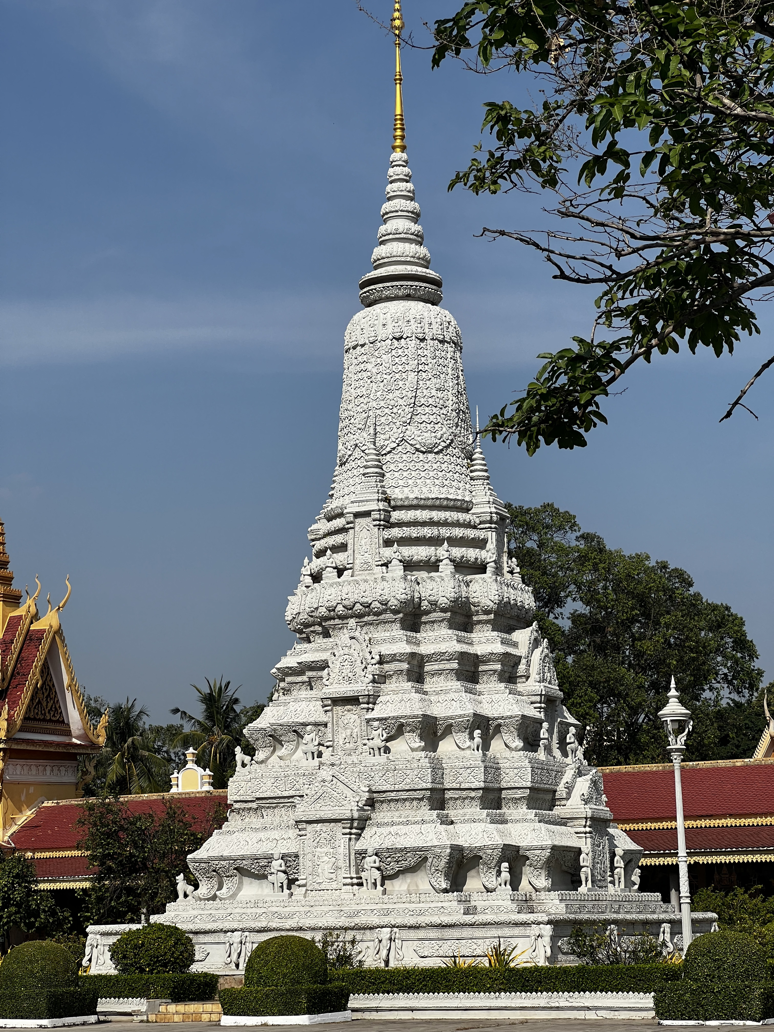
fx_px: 2296
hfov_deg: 19.1
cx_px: 387
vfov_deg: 25.3
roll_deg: +1.6
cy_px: 516
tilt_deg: +10.6
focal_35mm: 77
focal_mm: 9
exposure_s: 1/1393
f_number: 2.8
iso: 32
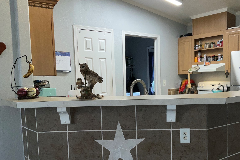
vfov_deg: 33.2
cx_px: 149
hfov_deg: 48.0
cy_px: 105
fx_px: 267
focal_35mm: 40
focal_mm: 3
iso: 32
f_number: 1.8
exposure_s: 1/60
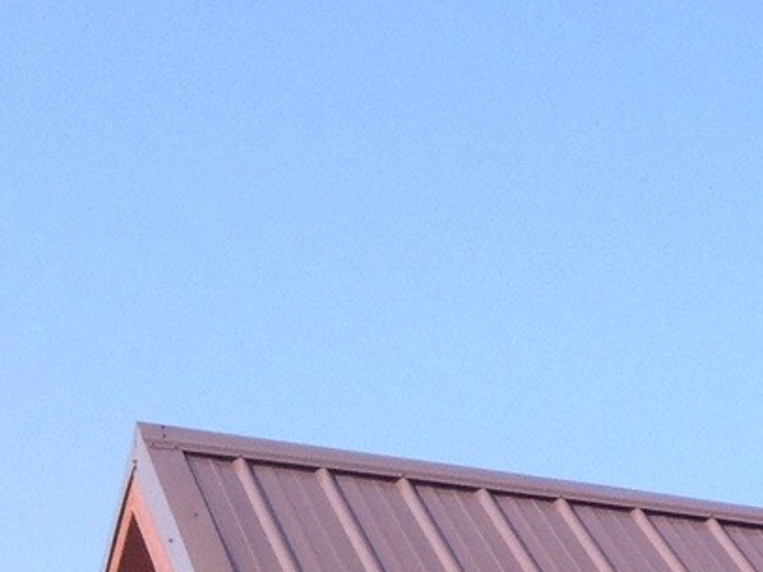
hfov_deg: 9.9
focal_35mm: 176
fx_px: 3878
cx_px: 1824
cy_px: 1009
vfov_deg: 8.2
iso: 50
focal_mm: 4.28
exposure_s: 1/812
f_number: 2.4
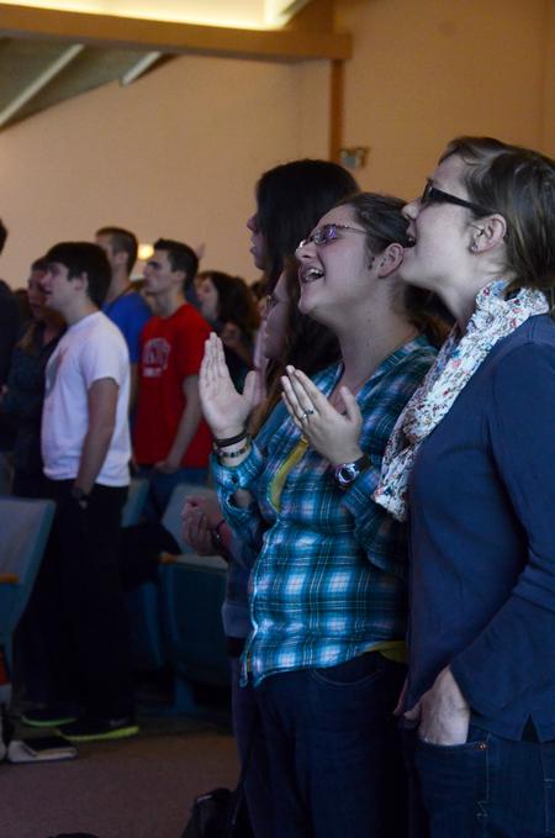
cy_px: 419
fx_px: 2299
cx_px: 278
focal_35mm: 99
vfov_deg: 20.6
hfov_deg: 13.8
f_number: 5.6
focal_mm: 66
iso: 2500
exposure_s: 1/200
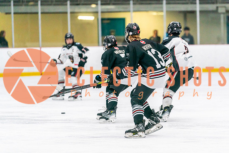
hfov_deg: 7.9
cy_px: 94
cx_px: 128
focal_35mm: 260
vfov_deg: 5.3
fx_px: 1652
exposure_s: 1/1250
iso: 3200
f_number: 2.8
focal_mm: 200
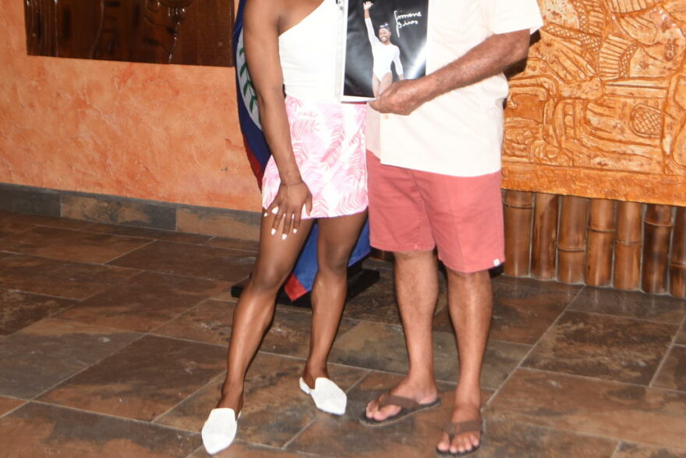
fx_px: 1220
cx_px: 387
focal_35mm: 64
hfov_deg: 31.4
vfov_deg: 21.2
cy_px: 147
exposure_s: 1/250
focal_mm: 22
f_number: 2.8
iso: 200
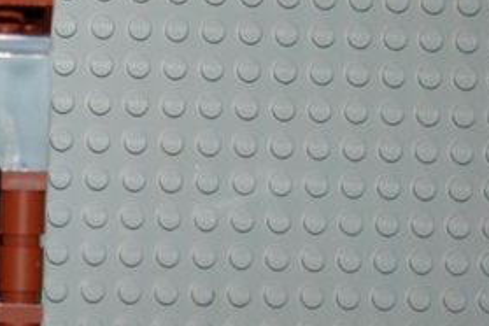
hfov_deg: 13.2
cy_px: 305
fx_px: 2043
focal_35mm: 150
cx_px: -144
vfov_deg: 9.1
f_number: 4.8
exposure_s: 1/60
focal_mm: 35
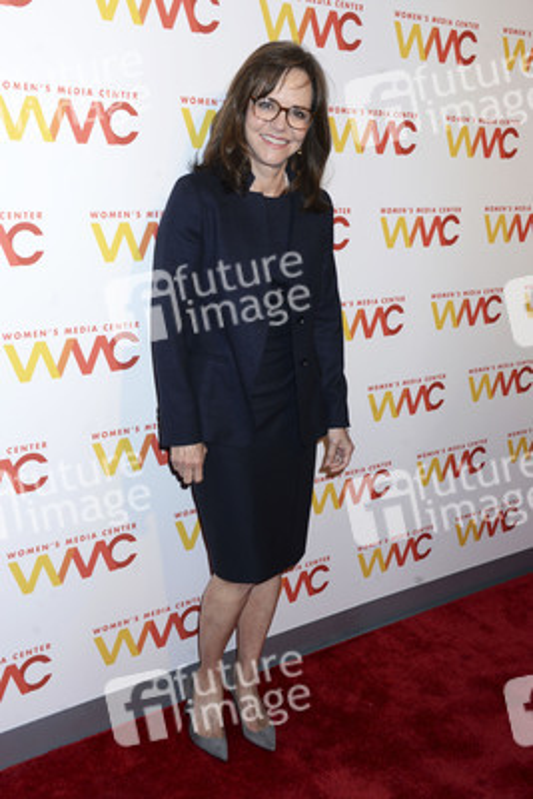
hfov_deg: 36.9
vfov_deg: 53.1
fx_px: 799
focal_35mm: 36
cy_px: 400
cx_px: 266
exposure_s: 1/250
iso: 500
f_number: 7.1
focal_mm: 36
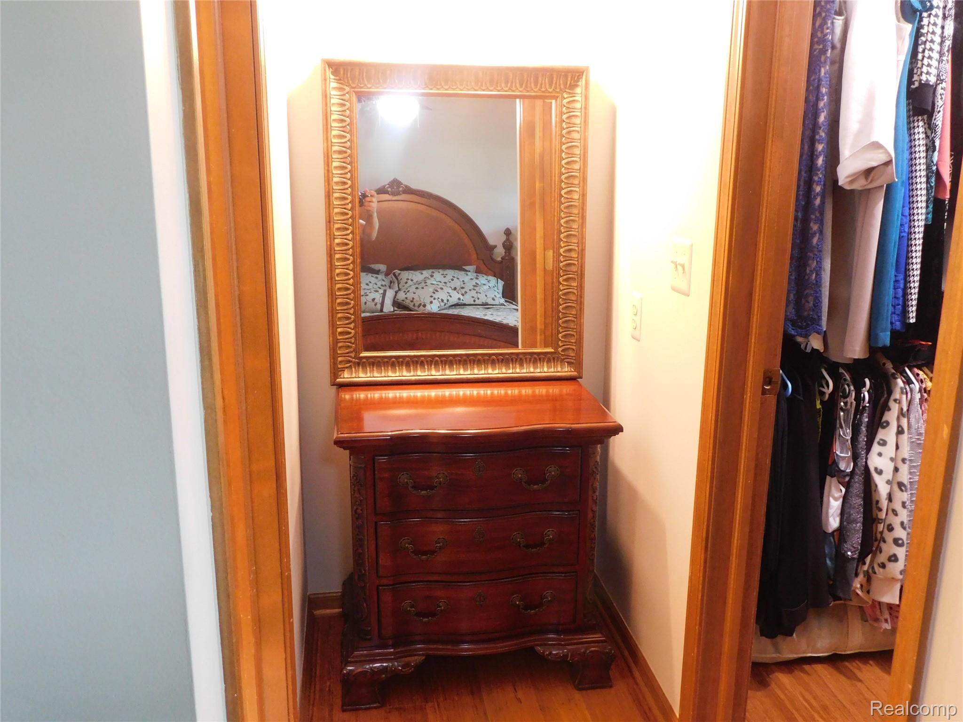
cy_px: 361
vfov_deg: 46.8
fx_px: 835
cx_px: 482
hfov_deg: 60.0
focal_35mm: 30
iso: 400
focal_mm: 5.3
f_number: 3.2
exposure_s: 1/8
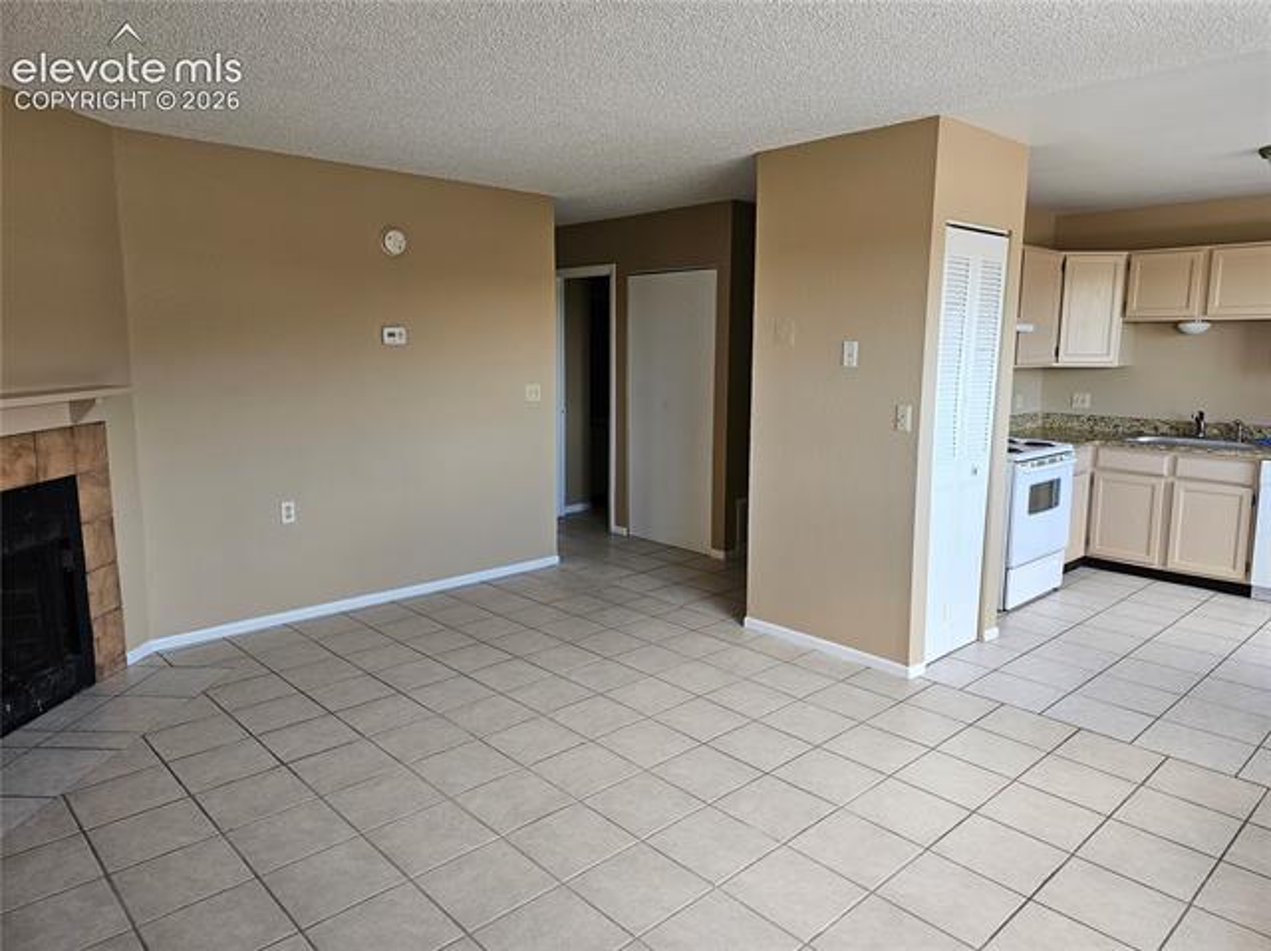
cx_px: 636
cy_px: 476
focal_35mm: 23
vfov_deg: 58.8
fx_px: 844
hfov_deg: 74.0
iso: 160
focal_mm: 6.3
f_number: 1.7
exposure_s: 1/207
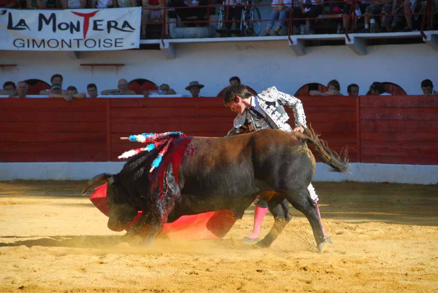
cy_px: 146
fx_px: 2466
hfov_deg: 10.1
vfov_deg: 6.8
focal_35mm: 202
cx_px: 219
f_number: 5.6
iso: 280
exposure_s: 1/500
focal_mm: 135
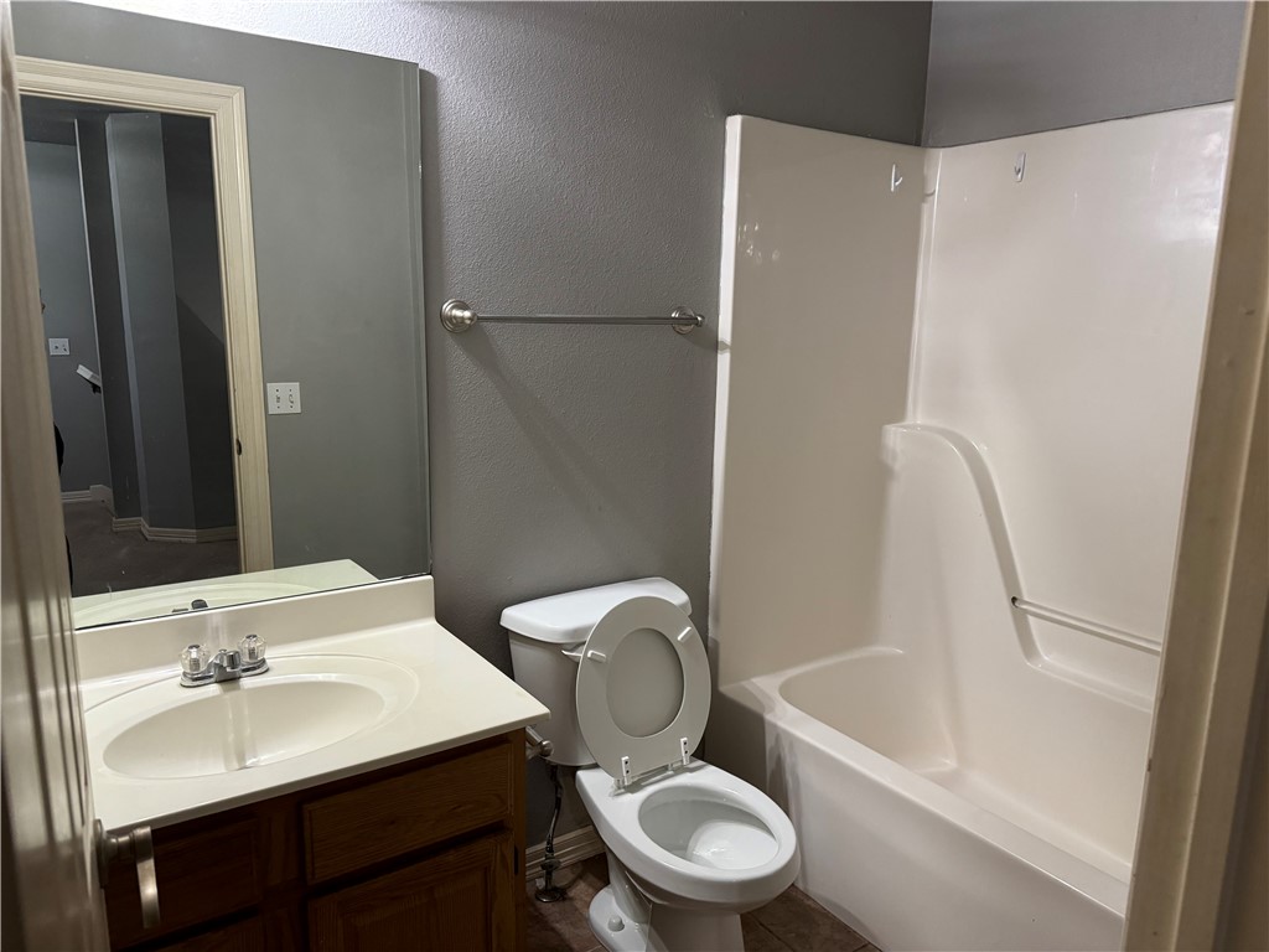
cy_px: 476
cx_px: 634
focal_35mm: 24
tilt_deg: -11.1
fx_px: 880
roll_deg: -0.5
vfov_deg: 56.8
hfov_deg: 71.6
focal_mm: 6.76
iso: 400
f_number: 1.78
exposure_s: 1/60
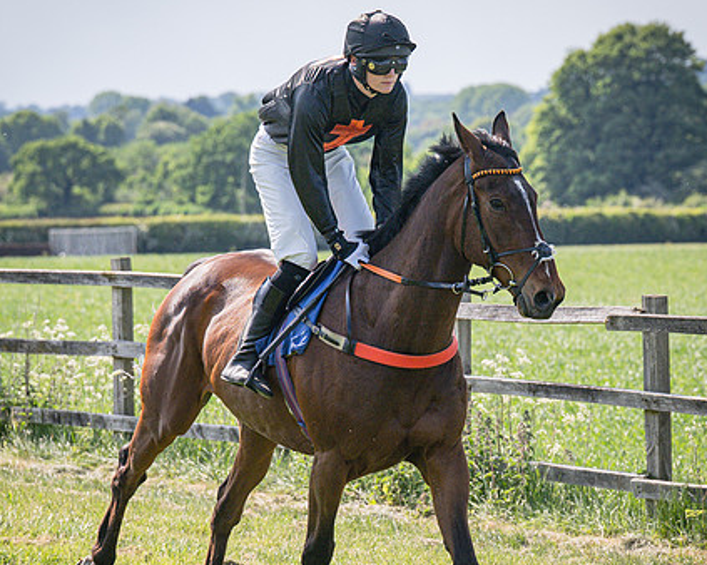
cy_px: 314
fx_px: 5229
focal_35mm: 250
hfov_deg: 7.7
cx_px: 412
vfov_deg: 6.2
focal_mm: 100
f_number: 4
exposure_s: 1/3200
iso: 400
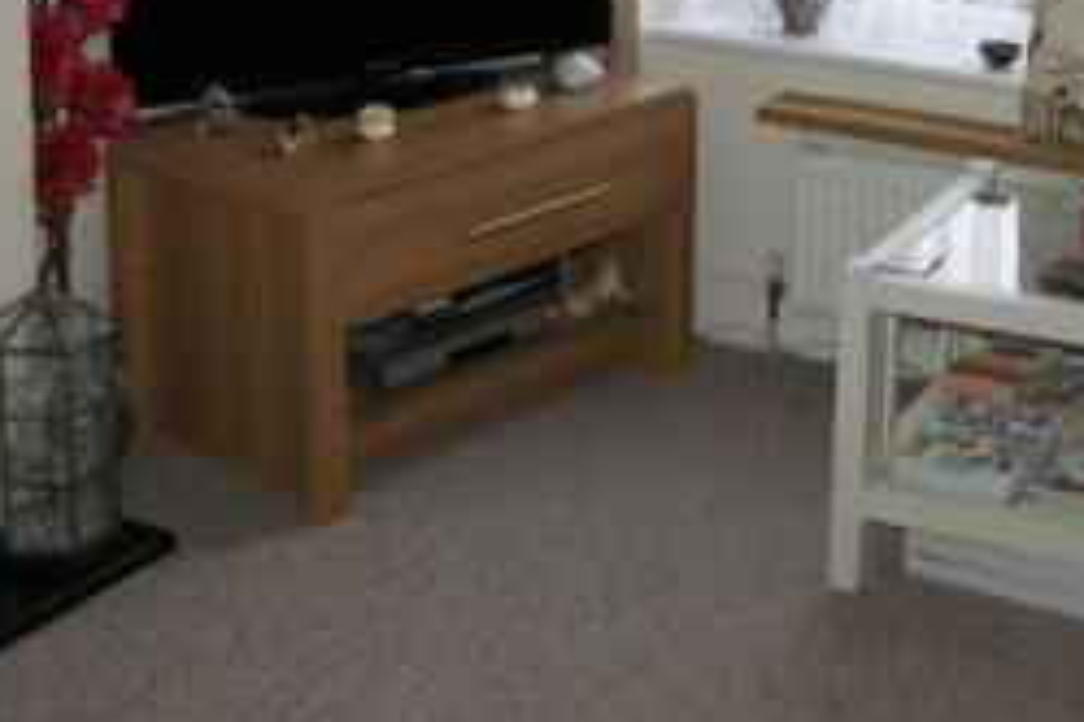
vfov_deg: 18.5
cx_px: 749
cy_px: -57
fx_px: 2138
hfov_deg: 28.2
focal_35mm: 71
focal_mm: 18
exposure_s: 1/160
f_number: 4
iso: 320
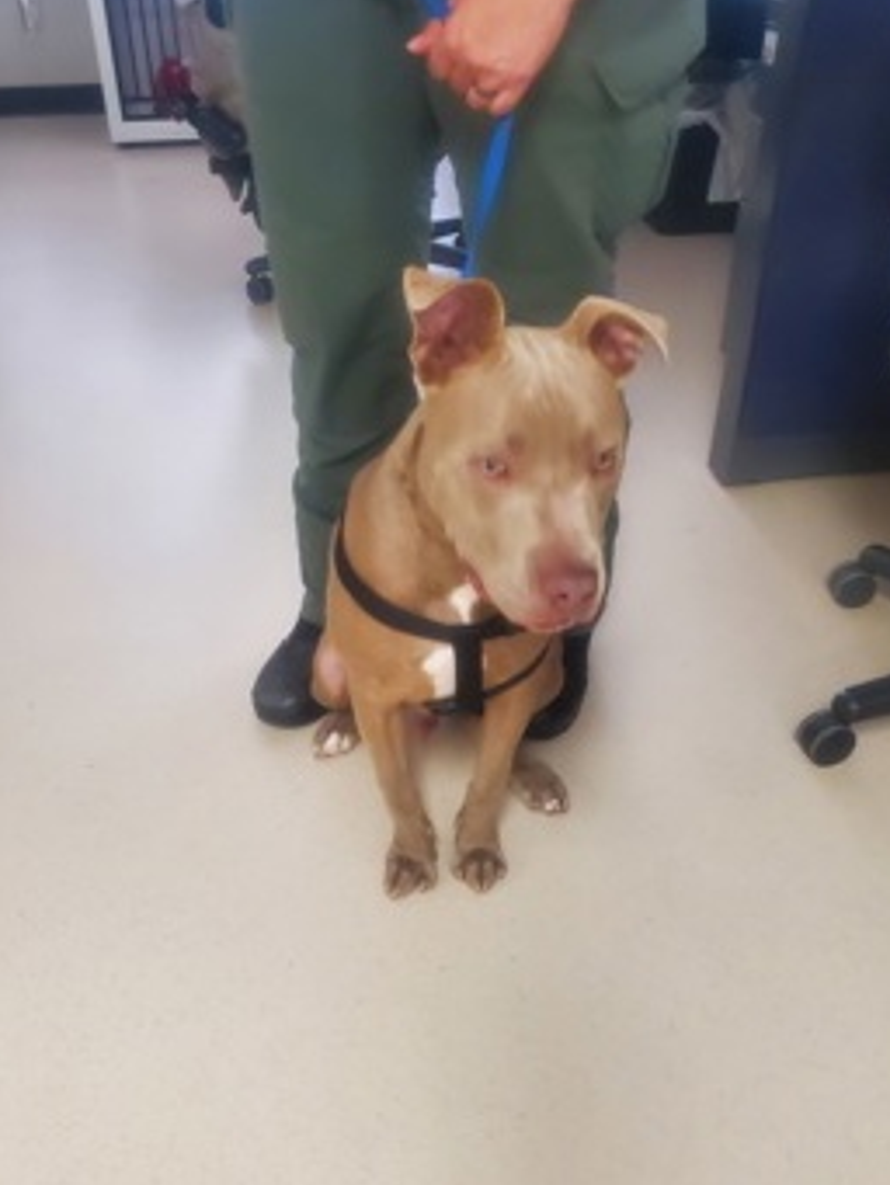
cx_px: 419
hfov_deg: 44.2
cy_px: 646
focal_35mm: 32
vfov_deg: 56.7
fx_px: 1096
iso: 400
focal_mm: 4.3
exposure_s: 1/40
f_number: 2.4
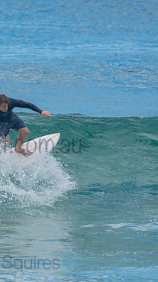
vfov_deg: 2.2
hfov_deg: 1.2
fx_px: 7381
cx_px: 1
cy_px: 136
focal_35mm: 989
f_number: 5.6
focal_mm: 400
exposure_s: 1/1250
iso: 250
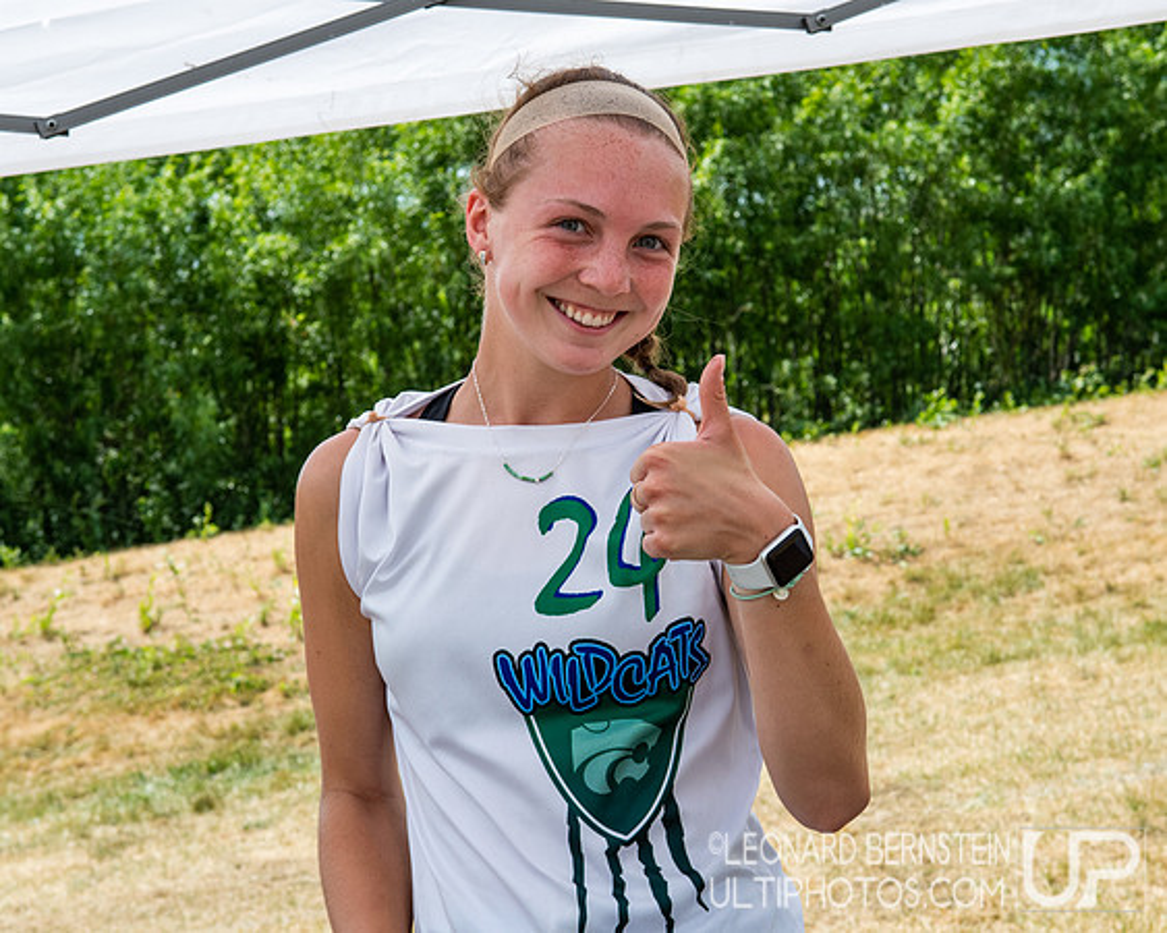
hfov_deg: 23.0
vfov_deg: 18.4
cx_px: 613
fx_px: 2874
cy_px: 422
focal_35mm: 83
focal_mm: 45
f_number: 7.1
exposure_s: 1/640
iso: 400
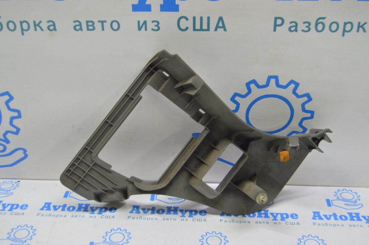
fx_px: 492
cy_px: 122
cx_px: 184
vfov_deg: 28.0
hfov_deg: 41.1
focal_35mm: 48
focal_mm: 32
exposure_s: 1/20
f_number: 5.6
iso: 400
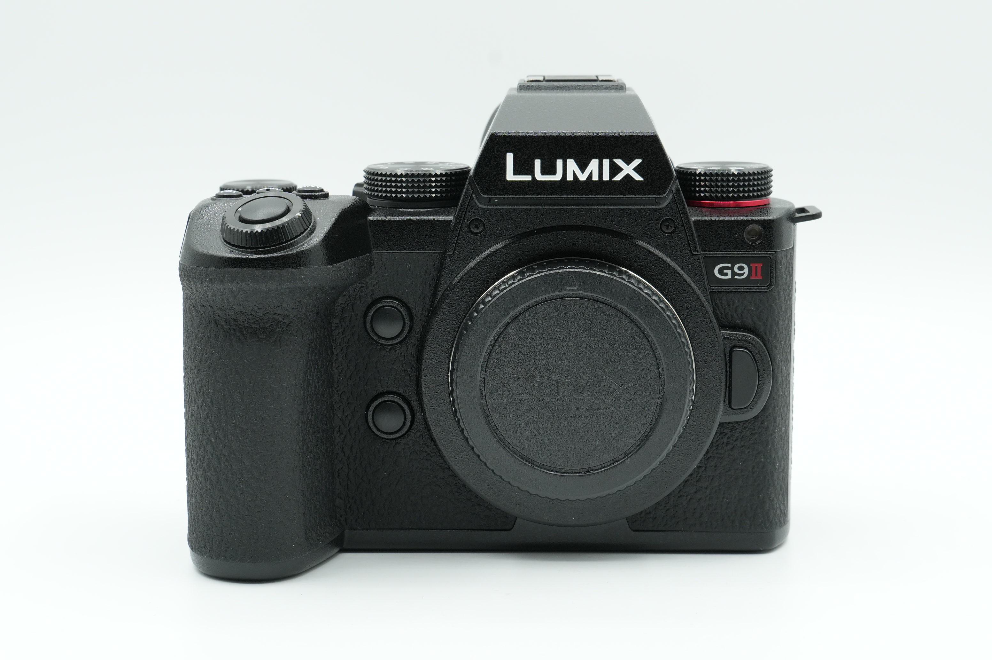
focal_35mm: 69
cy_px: 330
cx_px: 496
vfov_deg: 19.7
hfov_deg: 29.3
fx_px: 1900
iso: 500
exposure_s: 1/80
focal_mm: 46
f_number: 10
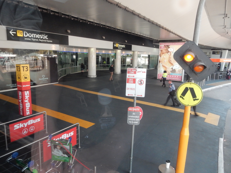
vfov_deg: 54.9
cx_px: 116
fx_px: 167
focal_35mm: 25
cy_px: 86
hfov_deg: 69.4
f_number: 3.7
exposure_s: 1/25
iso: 400
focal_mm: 4.5
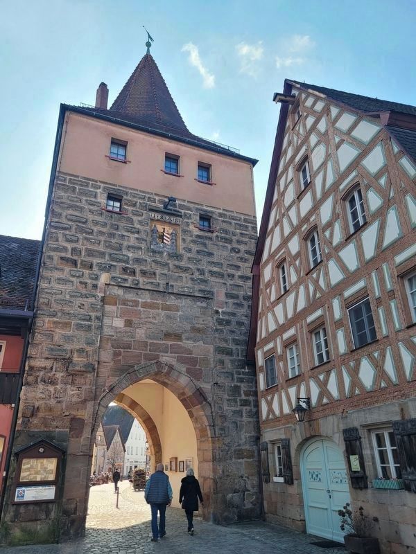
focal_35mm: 26
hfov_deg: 53.1
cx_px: 208
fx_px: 417
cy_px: 277
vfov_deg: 67.3
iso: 40
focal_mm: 5.4
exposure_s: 1/761
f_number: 1.8
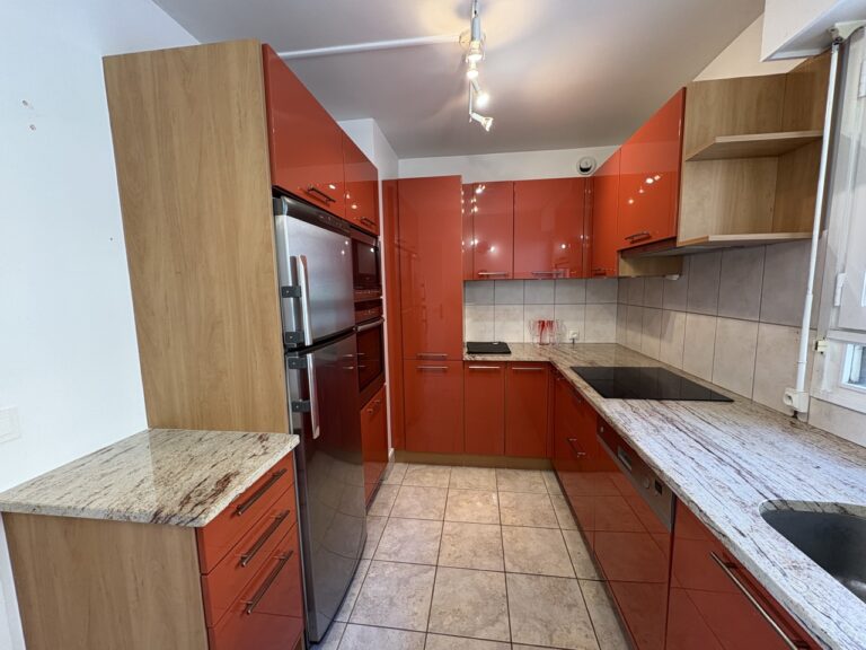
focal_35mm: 14
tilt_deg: -6.1
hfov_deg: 102.1
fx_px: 350
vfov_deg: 85.7
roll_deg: +1.5
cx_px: 433
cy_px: 325
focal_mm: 2.22
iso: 200
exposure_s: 1/50
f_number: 2.2
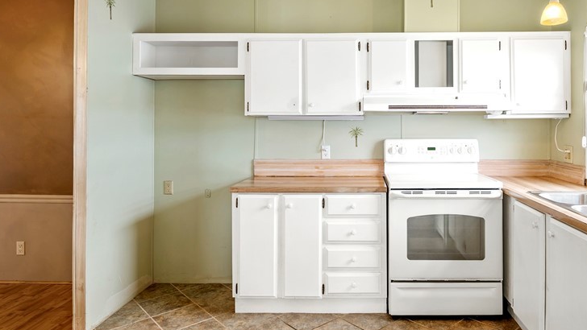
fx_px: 389
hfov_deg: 73.2
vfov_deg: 45.7
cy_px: 130
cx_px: 354
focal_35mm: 25
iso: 100
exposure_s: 1
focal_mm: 16
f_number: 8
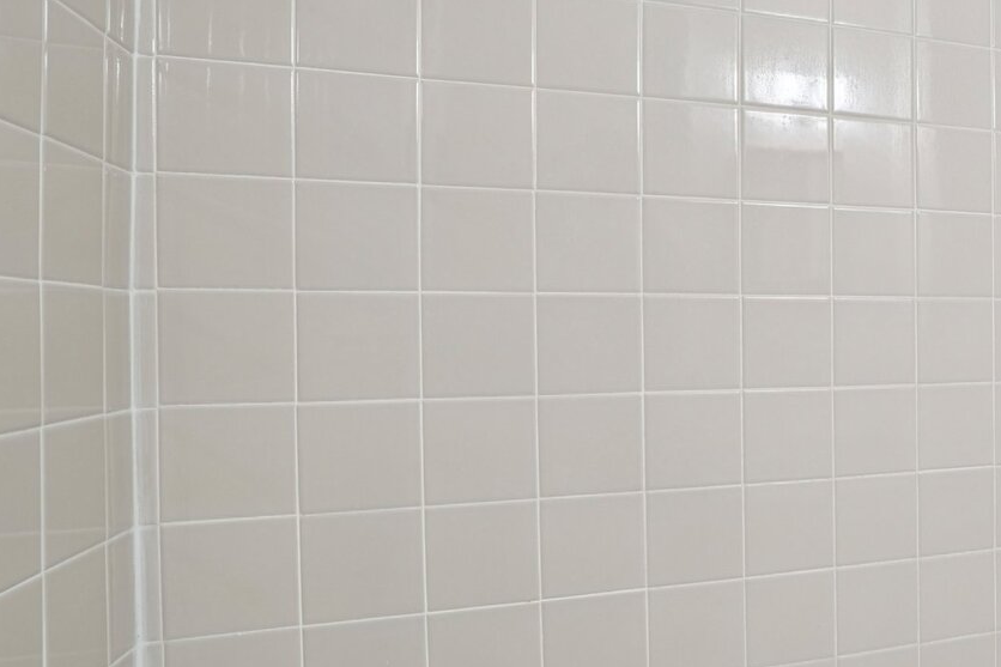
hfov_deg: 50.7
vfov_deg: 42.3
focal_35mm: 31
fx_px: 862
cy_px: 339
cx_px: 964
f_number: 8
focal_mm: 16
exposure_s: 1/8
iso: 400
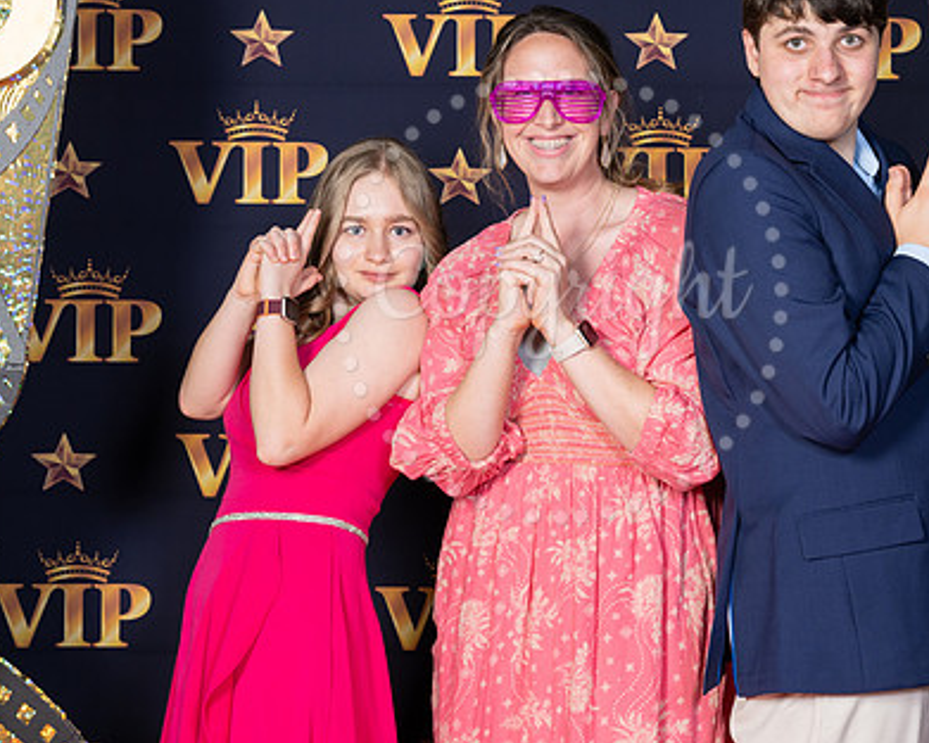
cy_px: 293
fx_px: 2640
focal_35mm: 96
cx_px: 561
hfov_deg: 19.9
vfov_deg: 16.0
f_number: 8
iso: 400
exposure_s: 1/125
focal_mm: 69
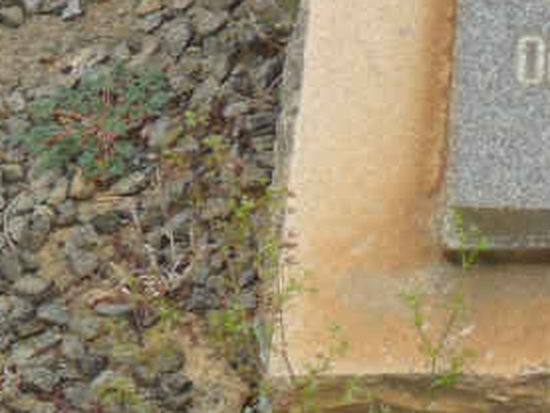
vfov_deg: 6.6
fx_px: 3576
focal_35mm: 225
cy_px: 60
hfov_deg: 8.3
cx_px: 1114
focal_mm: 9.3
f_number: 5
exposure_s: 1/180
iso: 100
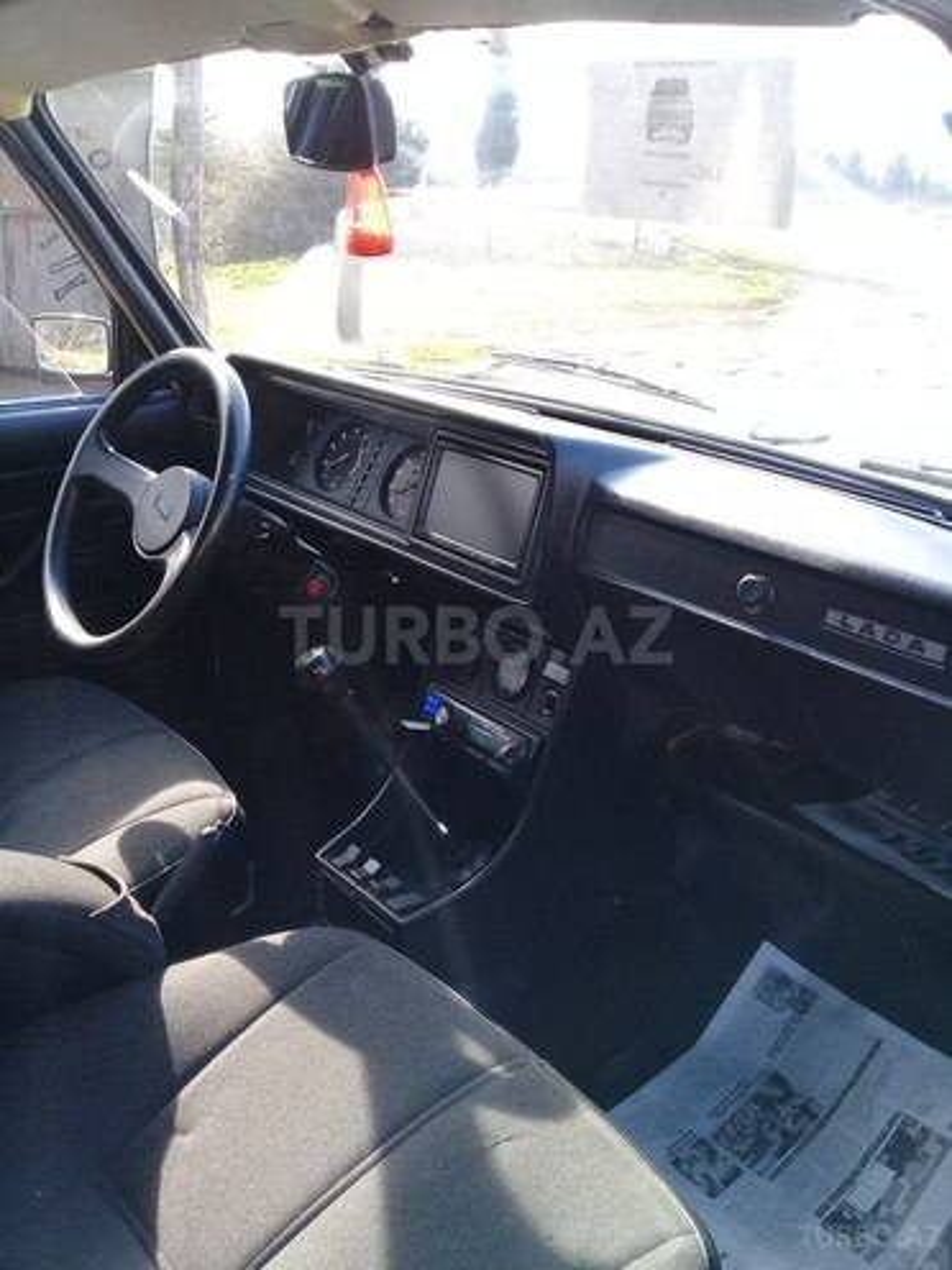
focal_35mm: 31
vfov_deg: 58.4
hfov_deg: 45.4
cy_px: 635
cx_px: 476
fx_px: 1137
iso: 64
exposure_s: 1/100
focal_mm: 3.3
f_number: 2.2
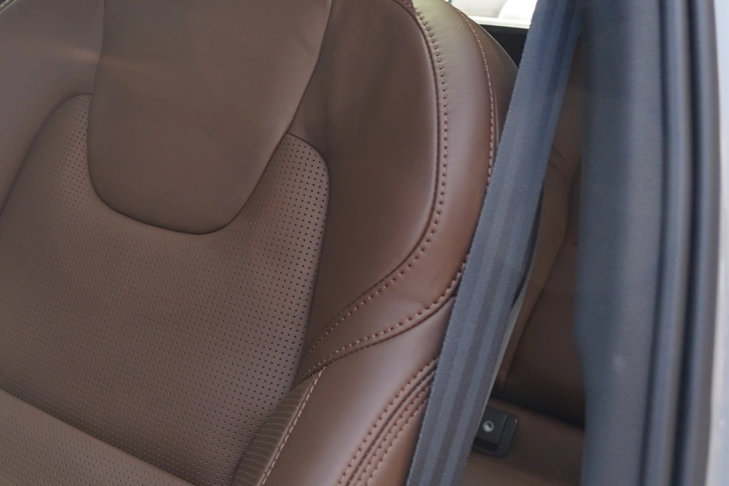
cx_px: -70
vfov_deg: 25.0
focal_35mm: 53
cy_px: 86
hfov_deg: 32.9
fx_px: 1073
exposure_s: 1/200
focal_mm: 16
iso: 320
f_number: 4
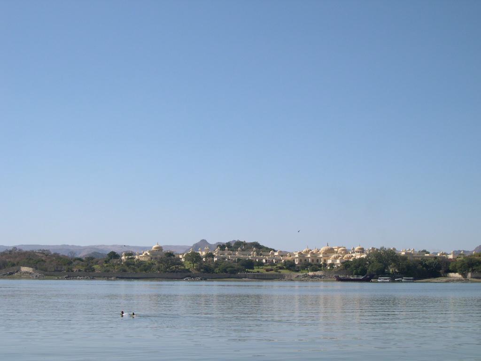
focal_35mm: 62
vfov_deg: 23.7
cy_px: 180
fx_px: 862
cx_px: 240
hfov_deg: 31.2
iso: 100
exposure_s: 1/184
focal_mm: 13.2
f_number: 9.6
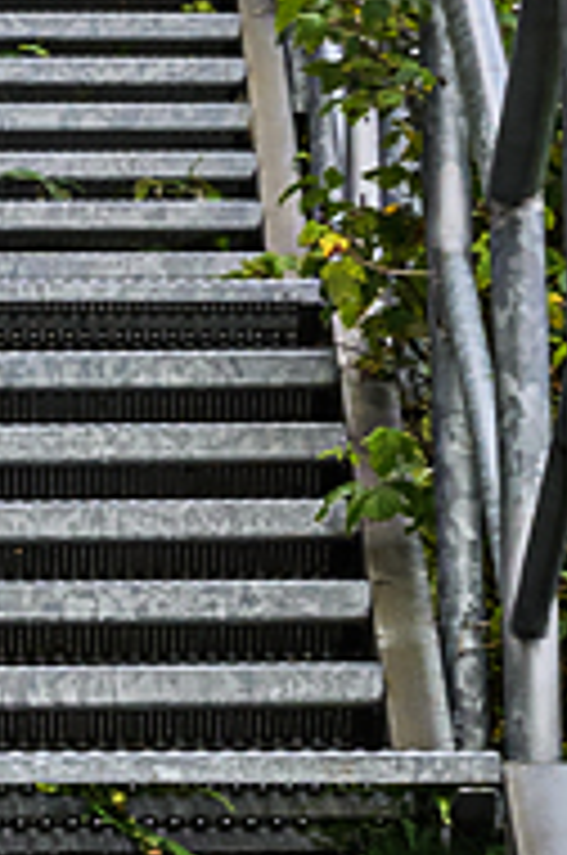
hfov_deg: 5.6
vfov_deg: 8.5
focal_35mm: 242
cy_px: 338
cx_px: -184
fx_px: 5738
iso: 200
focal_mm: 34
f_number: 9
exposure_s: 1/160
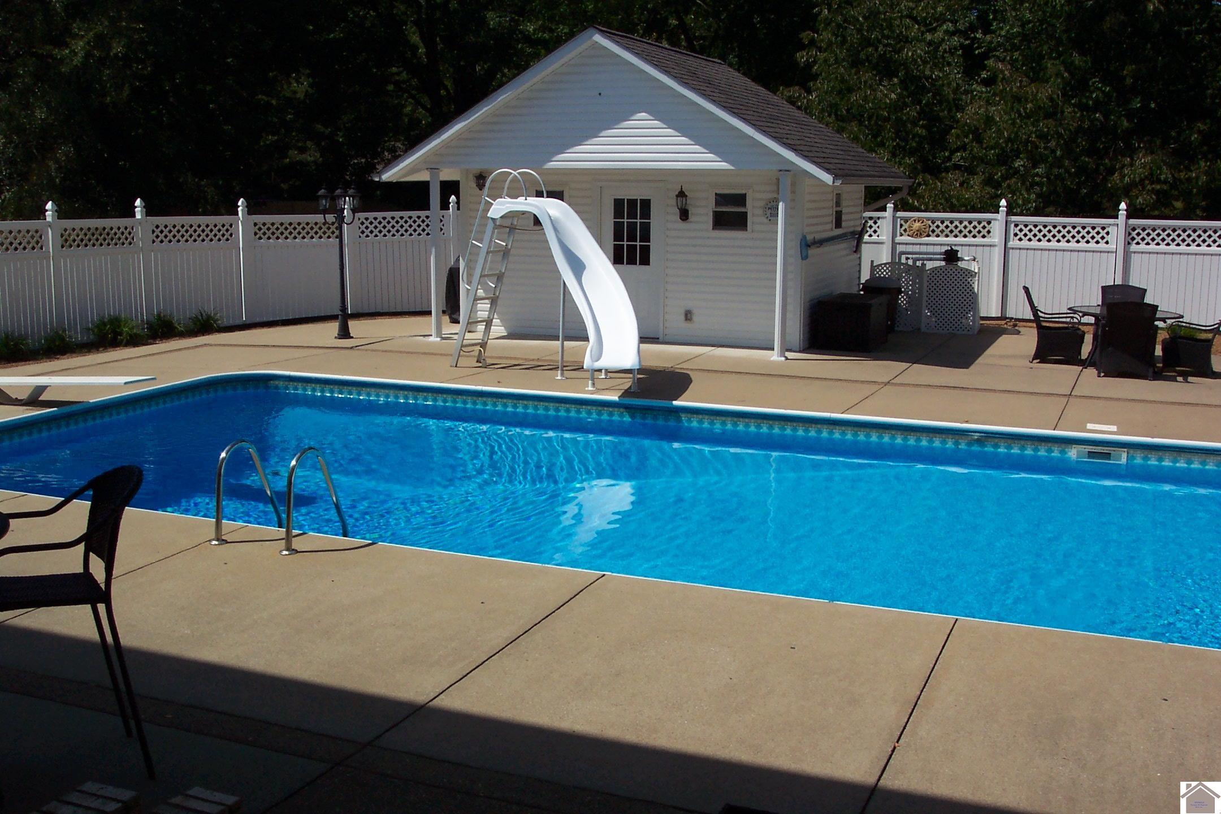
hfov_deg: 50.7
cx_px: 610
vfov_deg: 35.1
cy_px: 407
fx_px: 1289
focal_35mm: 38
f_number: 4.8
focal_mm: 8
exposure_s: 1/1000
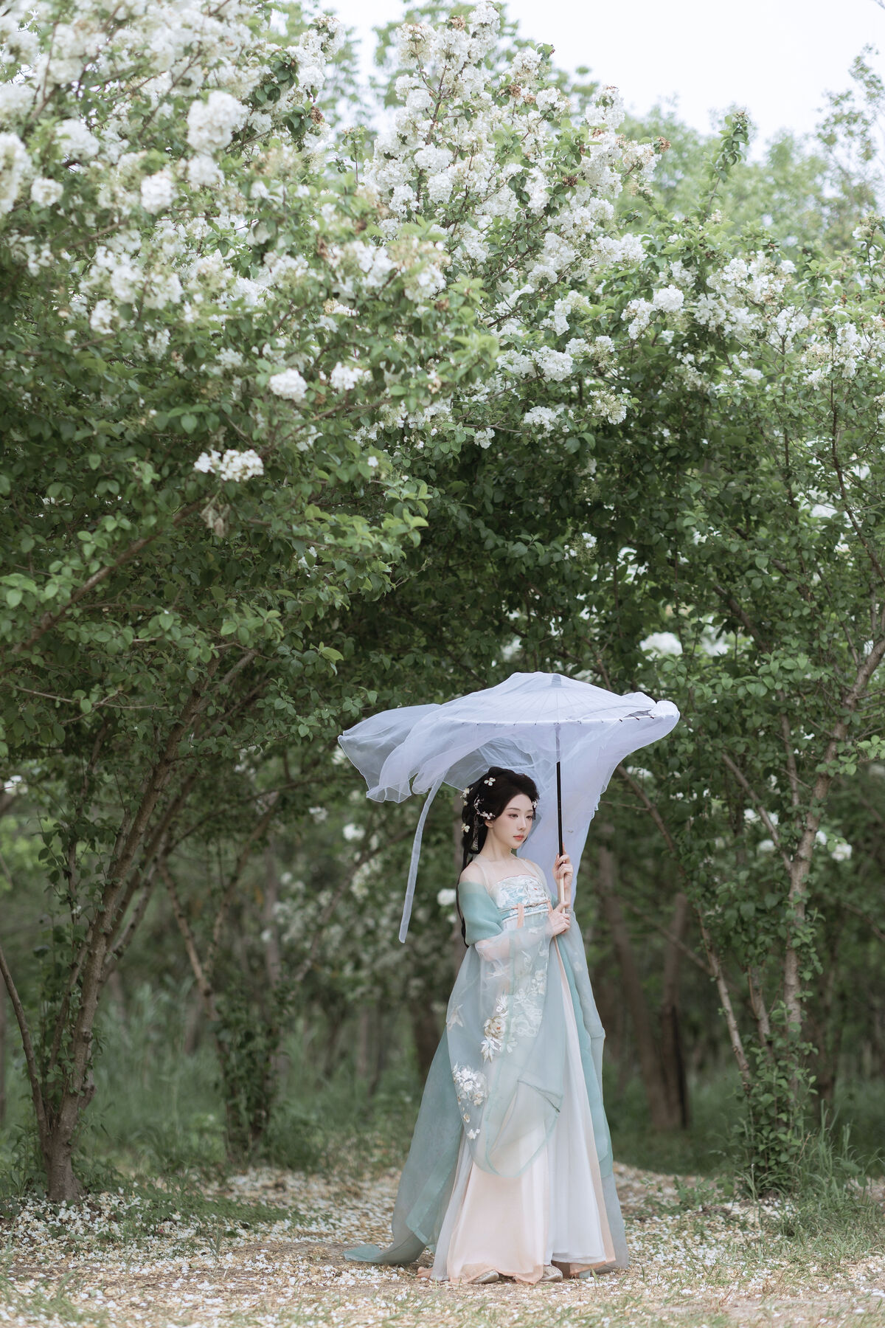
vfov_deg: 23.9
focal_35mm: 85
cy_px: 664
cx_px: 442
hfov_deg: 16.1
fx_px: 3134
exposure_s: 1/1600
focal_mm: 85
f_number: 2
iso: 160
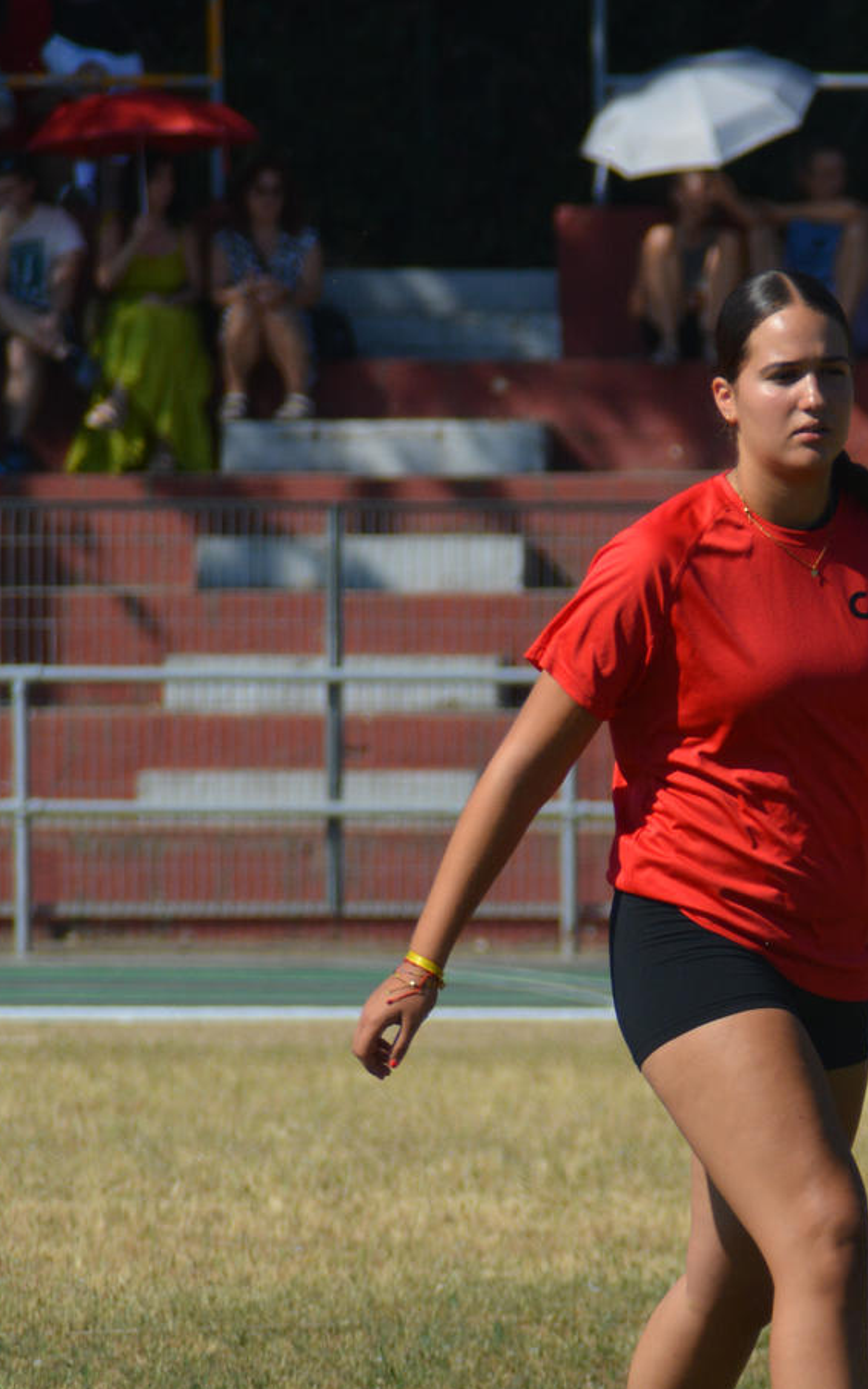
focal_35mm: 692
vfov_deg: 3.0
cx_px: 901
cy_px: 955
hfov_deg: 1.9
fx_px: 26179
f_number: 6.3
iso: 360
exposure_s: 1/2000
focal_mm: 200
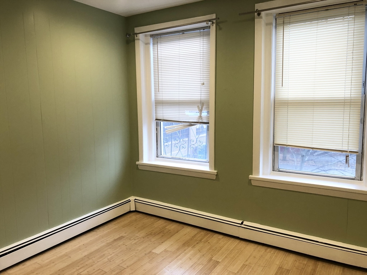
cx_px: 184
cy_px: 138
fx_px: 297
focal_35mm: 28
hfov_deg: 63.4
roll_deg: +0.7
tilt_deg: -3.8
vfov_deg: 49.7
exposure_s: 1/30
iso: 25
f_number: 1.8
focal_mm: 4
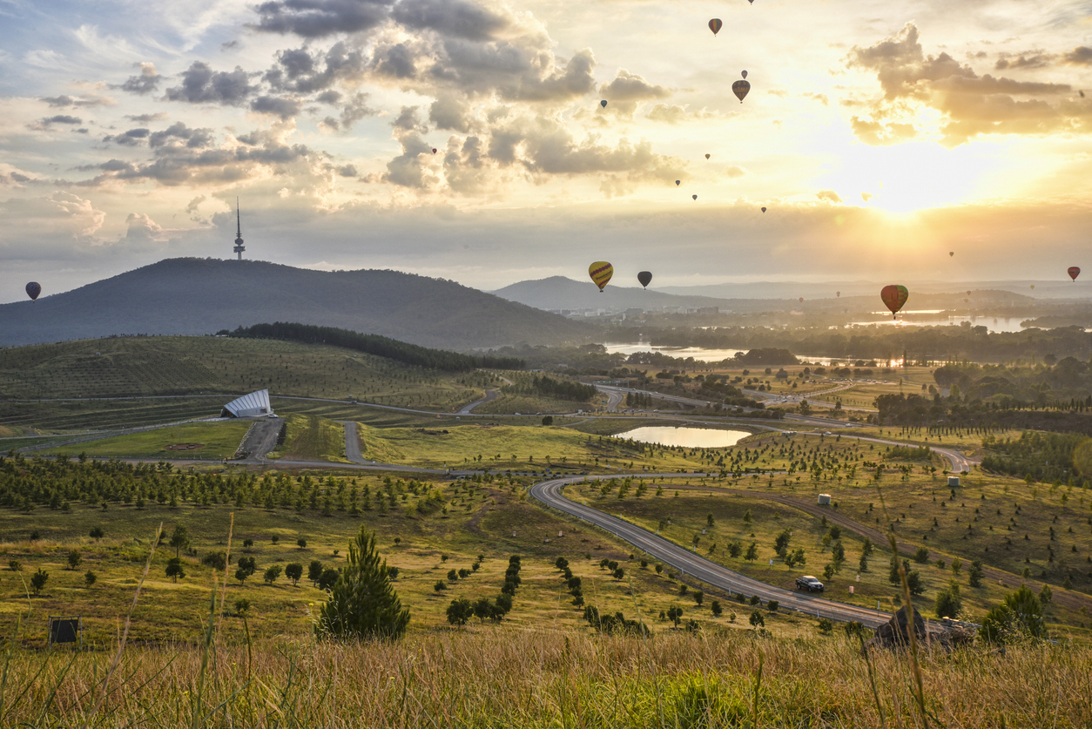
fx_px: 1092
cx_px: 546
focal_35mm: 36
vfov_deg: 36.9
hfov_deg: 53.1
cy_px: 364
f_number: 20
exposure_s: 1/50
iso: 200
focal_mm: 36
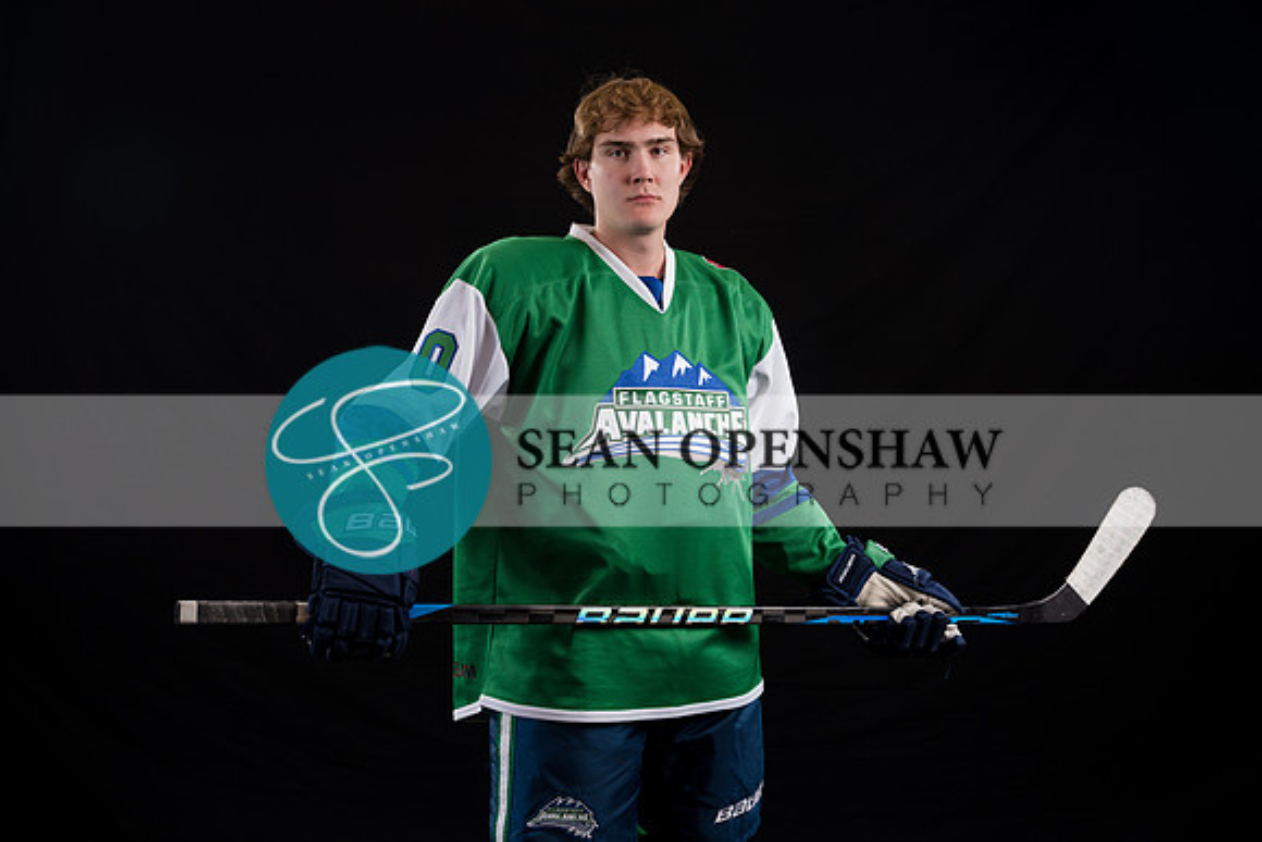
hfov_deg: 40.9
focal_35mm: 48
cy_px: 396
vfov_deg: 28.0
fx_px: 1691
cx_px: 602
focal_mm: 44.6
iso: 80
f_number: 3.5
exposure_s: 1/160
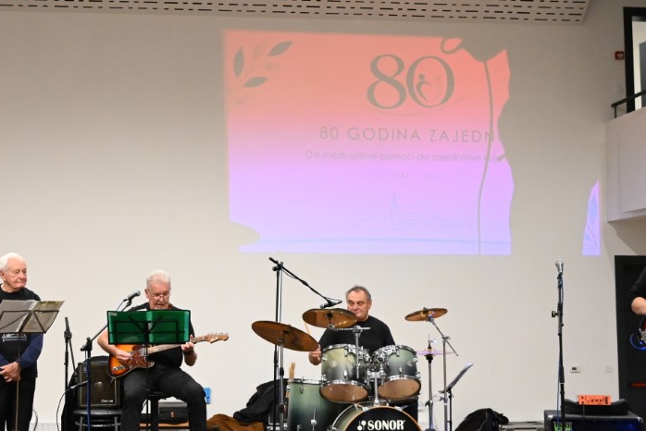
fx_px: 1005
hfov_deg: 35.3
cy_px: 215
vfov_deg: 24.2
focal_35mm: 56
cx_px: 215
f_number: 4
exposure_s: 1/1000
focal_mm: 34
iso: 8000
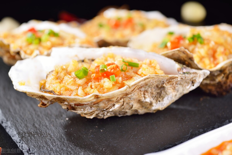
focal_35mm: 55
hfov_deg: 36.2
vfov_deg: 24.6
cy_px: 78
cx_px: 116
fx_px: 355
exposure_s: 1/160
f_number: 6.3
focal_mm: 55
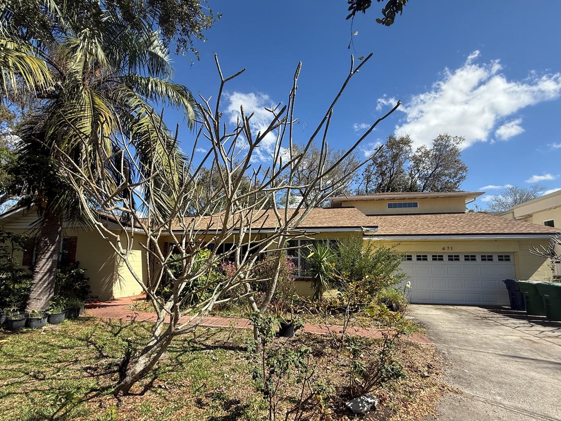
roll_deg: -1.7
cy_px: 234
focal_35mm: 16
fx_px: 259
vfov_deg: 77.8
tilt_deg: +5.9
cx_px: 272
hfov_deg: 94.5
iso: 50
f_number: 2.2
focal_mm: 2.22
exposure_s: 1/1464
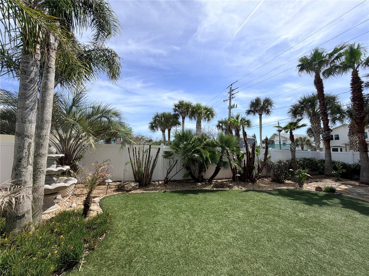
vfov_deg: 85.7
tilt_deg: +4.4
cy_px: 138
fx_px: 149
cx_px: 184
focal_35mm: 14
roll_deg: -0.4
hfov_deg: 102.1
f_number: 2.2
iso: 20
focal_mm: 2.22
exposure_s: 1/1050
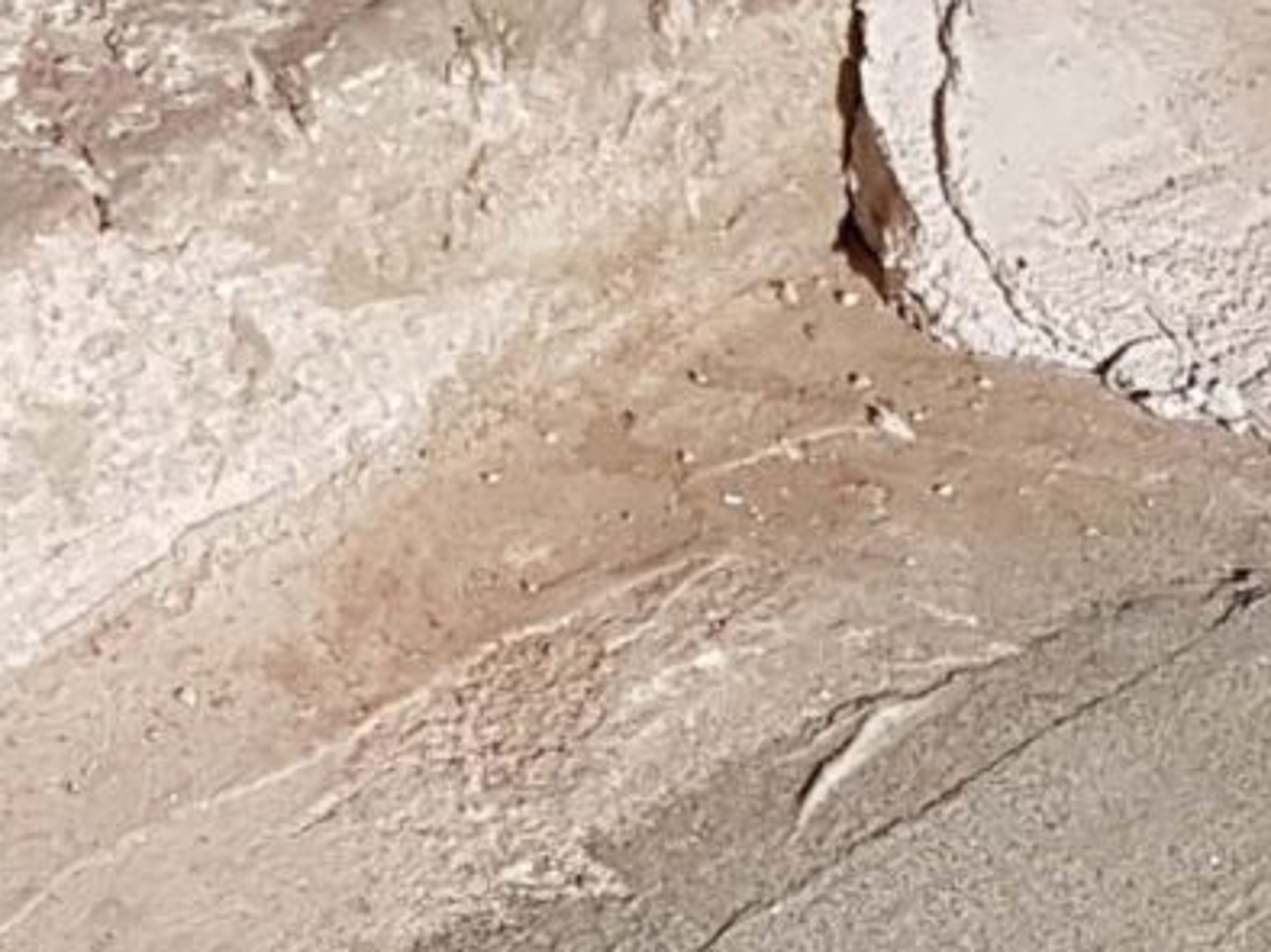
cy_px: 2369
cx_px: 1123
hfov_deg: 11.6
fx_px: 6201
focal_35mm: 169
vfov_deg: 8.0
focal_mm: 4.2
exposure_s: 1/50
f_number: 1.7
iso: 125
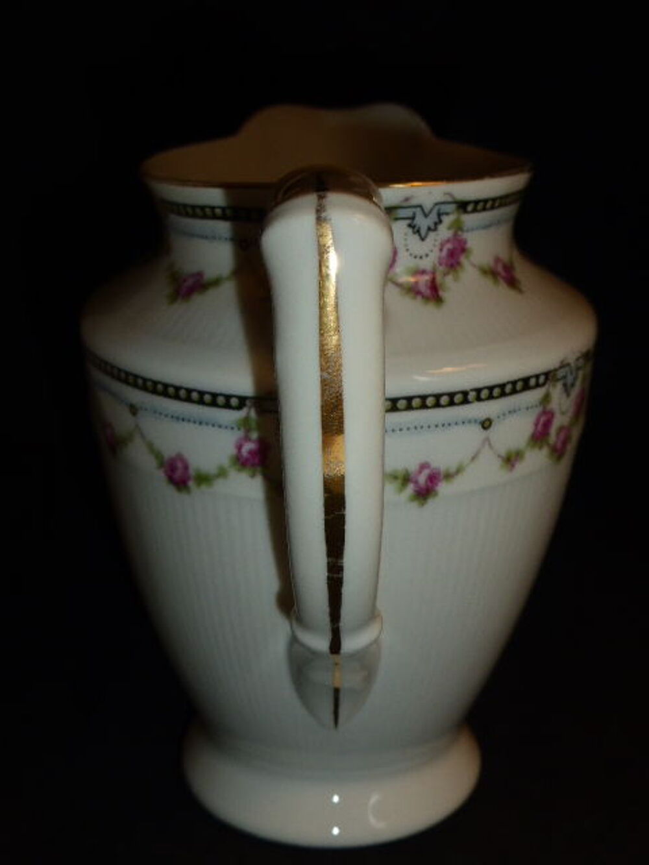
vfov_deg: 36.2
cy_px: 432
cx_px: 324
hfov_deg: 27.5
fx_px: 1325
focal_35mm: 53
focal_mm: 9
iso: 160
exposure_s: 1/60
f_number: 4.4
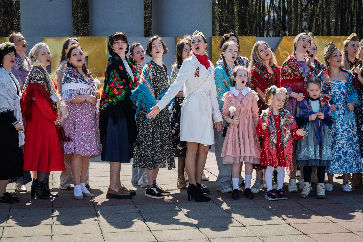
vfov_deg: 19.5
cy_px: 121
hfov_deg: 28.8
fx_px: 706
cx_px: 182
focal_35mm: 70
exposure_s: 1/200
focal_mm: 70
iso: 250
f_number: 11
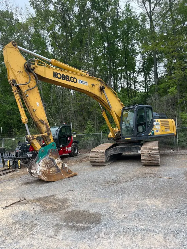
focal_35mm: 26
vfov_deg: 67.3
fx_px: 187
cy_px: 124
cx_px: 94
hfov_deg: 53.1
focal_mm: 5.1
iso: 40
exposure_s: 1/261
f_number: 1.6
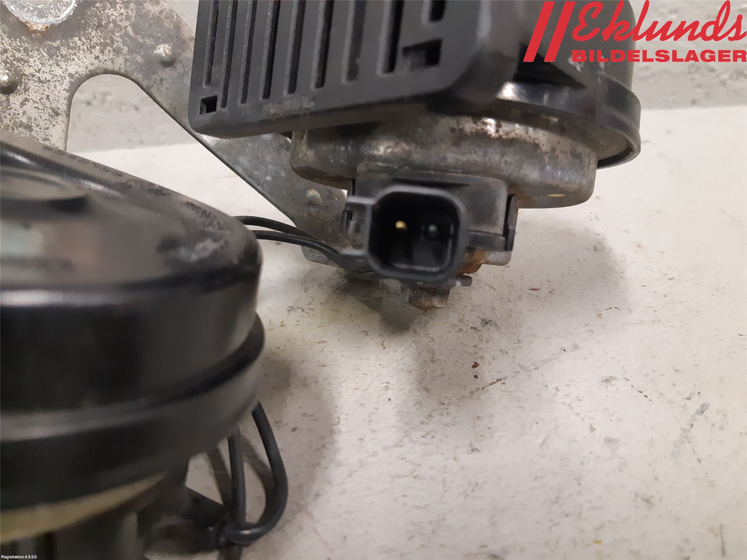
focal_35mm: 26
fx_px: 561
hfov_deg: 67.3
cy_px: 280
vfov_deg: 53.1
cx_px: 374
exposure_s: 1/50
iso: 320
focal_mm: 3.93
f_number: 1.7
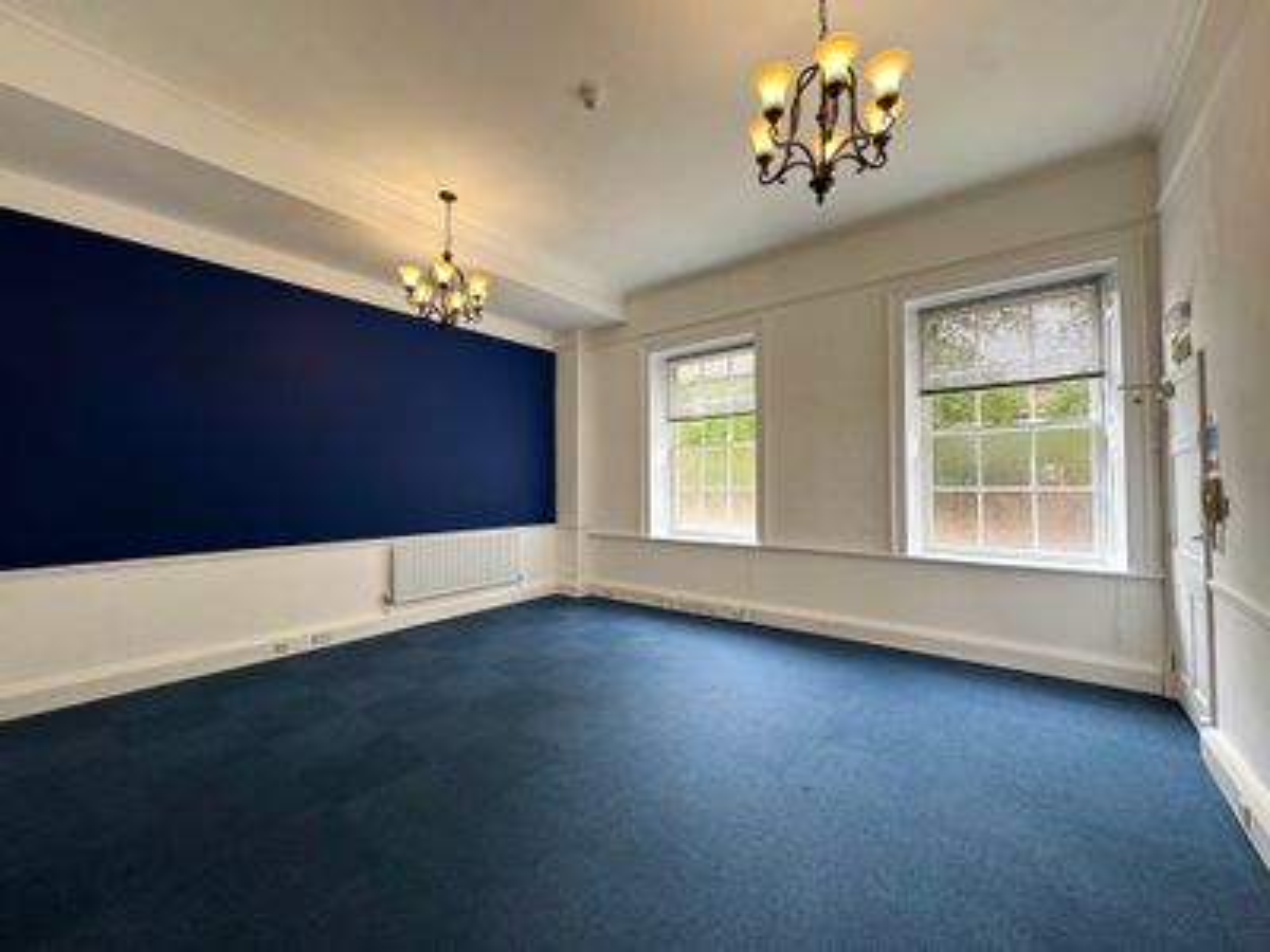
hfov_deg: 102.1
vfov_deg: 85.7
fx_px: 514
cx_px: 635
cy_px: 476
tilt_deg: +1.3
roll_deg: +0.9
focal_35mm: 14
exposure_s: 1/100
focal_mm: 2.22
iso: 64
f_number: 2.2
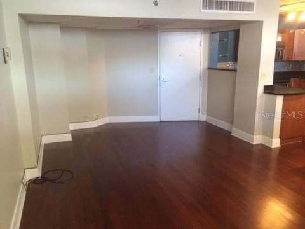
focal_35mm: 30
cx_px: 152
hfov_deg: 60.0
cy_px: 114
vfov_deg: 46.8
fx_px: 264
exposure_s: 1/30
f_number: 2.2
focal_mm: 4.12
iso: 320
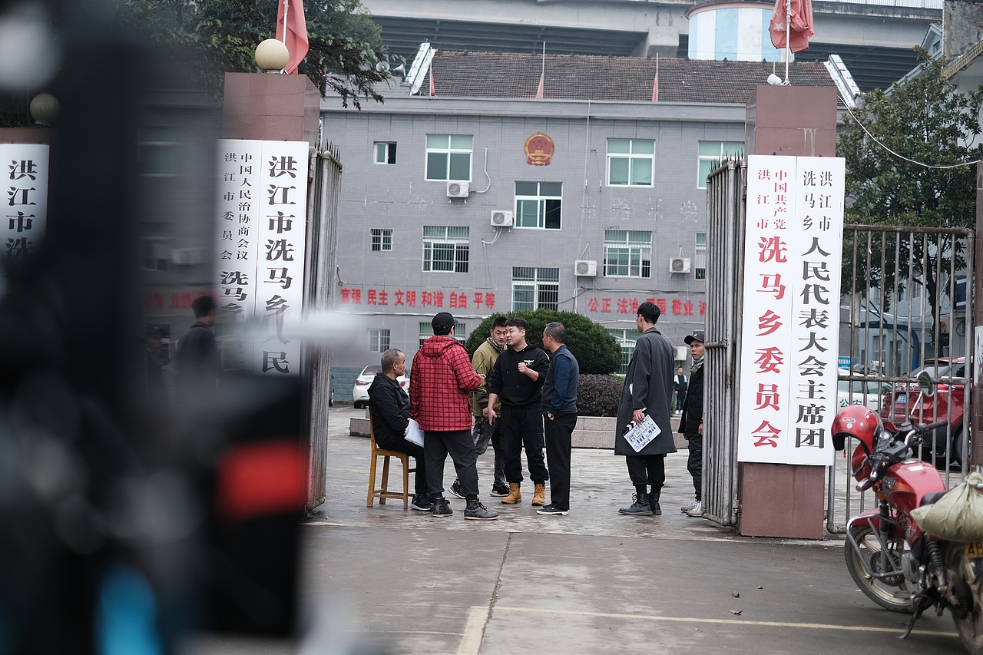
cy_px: 328
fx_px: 1447
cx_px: 492
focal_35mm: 53
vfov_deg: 25.5
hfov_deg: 37.5
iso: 250
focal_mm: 35
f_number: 1.8
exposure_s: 1/2000
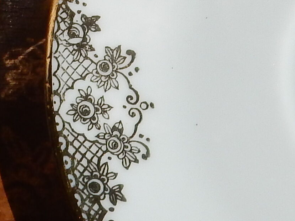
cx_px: 165
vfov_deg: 5.2
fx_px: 2421
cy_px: -49
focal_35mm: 284
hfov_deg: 7.0
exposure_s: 1/2000
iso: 125
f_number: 5
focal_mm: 9
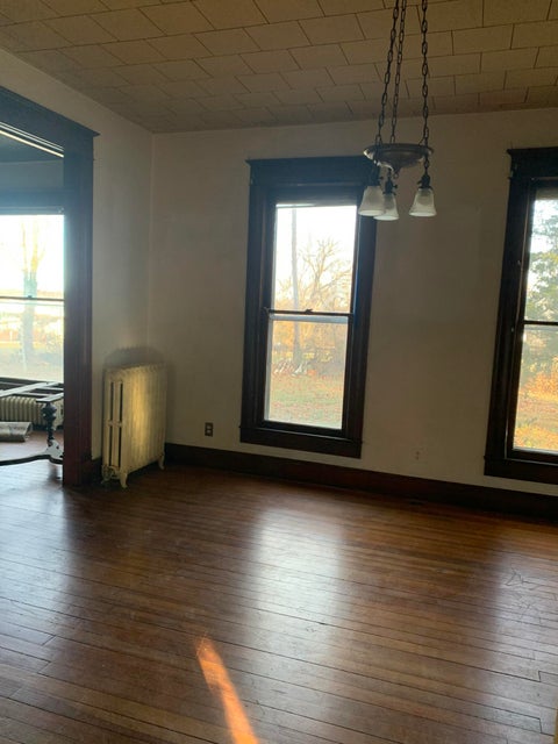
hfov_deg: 53.1
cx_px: 279
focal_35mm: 26
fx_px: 559
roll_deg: -2.4
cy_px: 372
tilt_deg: -5.6
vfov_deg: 67.3
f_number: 1.8
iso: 80
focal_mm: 4.25
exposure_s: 1/121
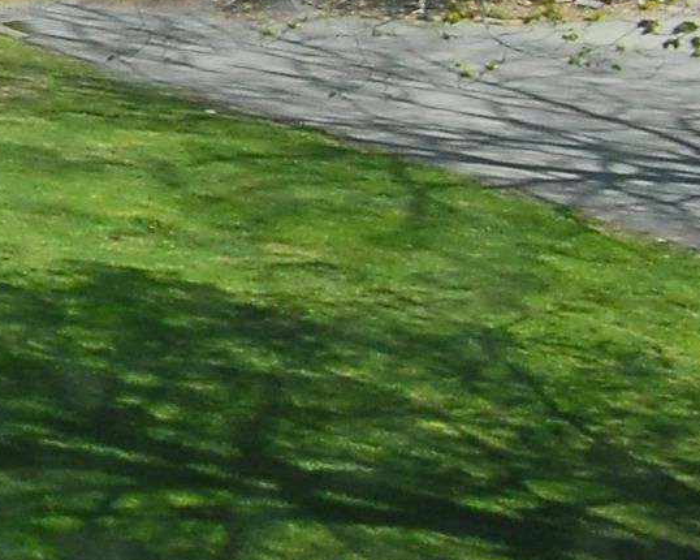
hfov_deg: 9.4
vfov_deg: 12.4
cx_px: -1768
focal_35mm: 117
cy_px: -327
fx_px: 2417
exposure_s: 1/100
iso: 400
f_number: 11
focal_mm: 11.5
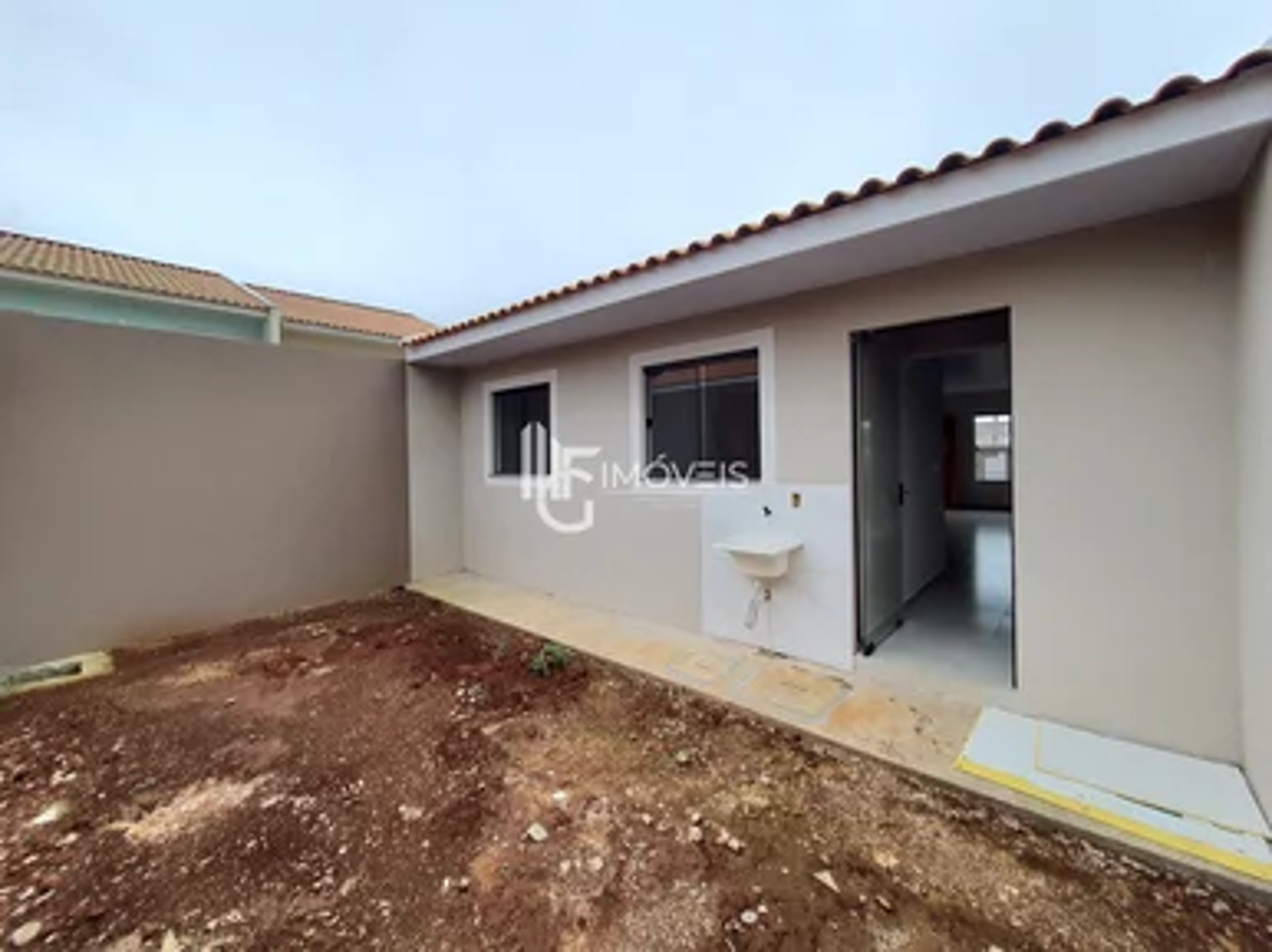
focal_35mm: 13
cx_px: 636
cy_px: 476
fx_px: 477
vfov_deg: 89.9
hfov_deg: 106.2
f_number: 2.2
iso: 50
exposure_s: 1/642
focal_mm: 1.74
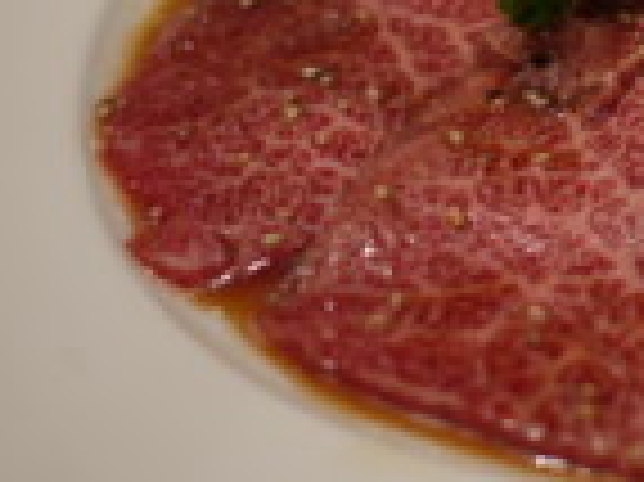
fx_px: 2342
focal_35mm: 126
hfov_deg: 14.9
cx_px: 847
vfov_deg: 11.6
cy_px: -45
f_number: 1.7
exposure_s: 1/50
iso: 100
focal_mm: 20
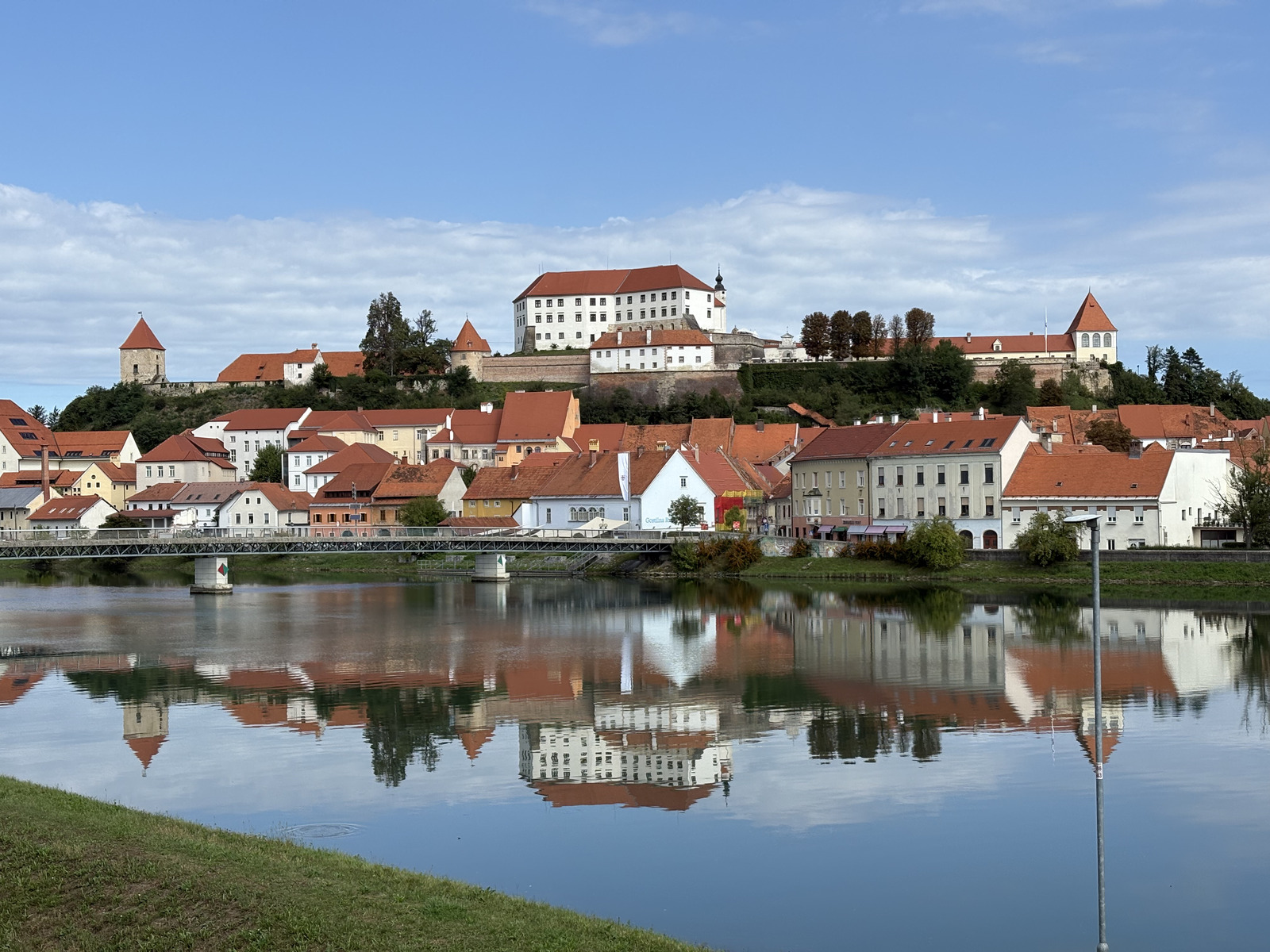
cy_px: 476
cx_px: 635
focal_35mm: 52
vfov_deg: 28.0
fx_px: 1908
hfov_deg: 36.8
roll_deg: +1.3
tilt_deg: +1.1
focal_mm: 5.96
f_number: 1.6
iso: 32
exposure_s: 1/3636
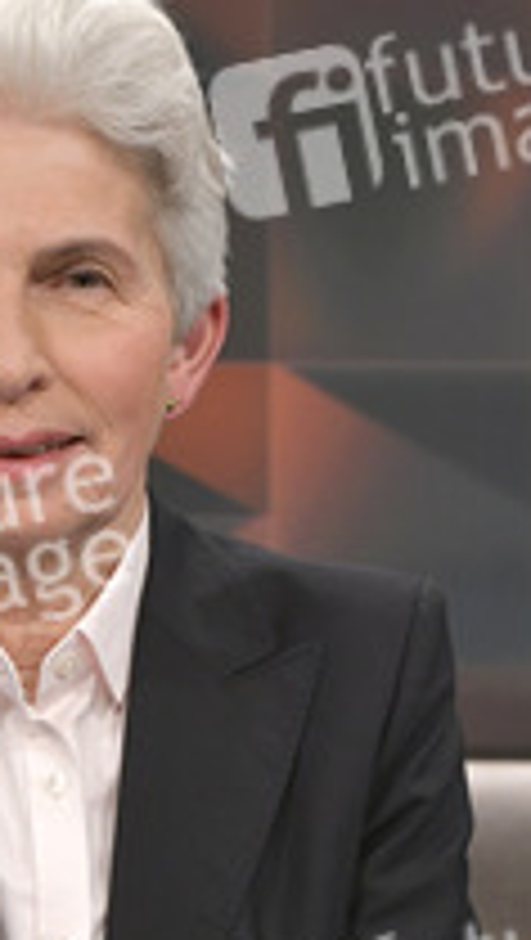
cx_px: 32
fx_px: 1747
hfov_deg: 17.0
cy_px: 787
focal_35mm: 70
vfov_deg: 29.3
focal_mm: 35
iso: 2500
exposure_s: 1/200
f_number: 6.3
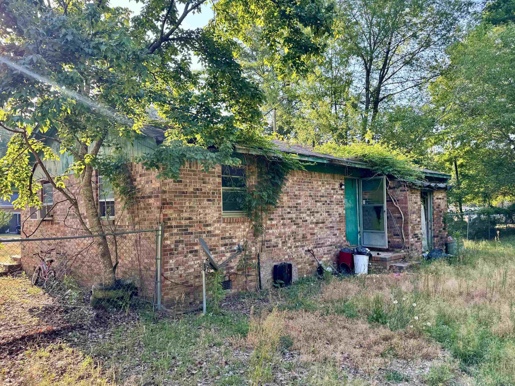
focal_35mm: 27
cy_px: 202
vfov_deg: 51.3
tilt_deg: +2.9
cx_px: 263
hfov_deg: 65.3
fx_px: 402
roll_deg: +0.9
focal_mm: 6.76
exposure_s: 1/372
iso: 80
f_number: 1.78
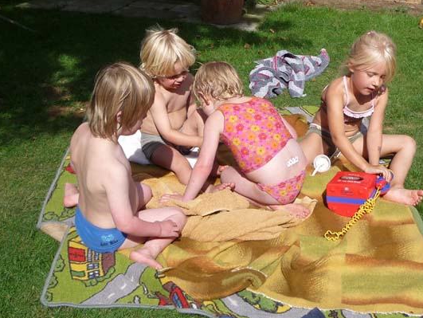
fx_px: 685
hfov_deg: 34.3
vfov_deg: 26.1
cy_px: 139
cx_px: 244
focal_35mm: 56
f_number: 3.4
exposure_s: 1/1000
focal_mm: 5
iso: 100
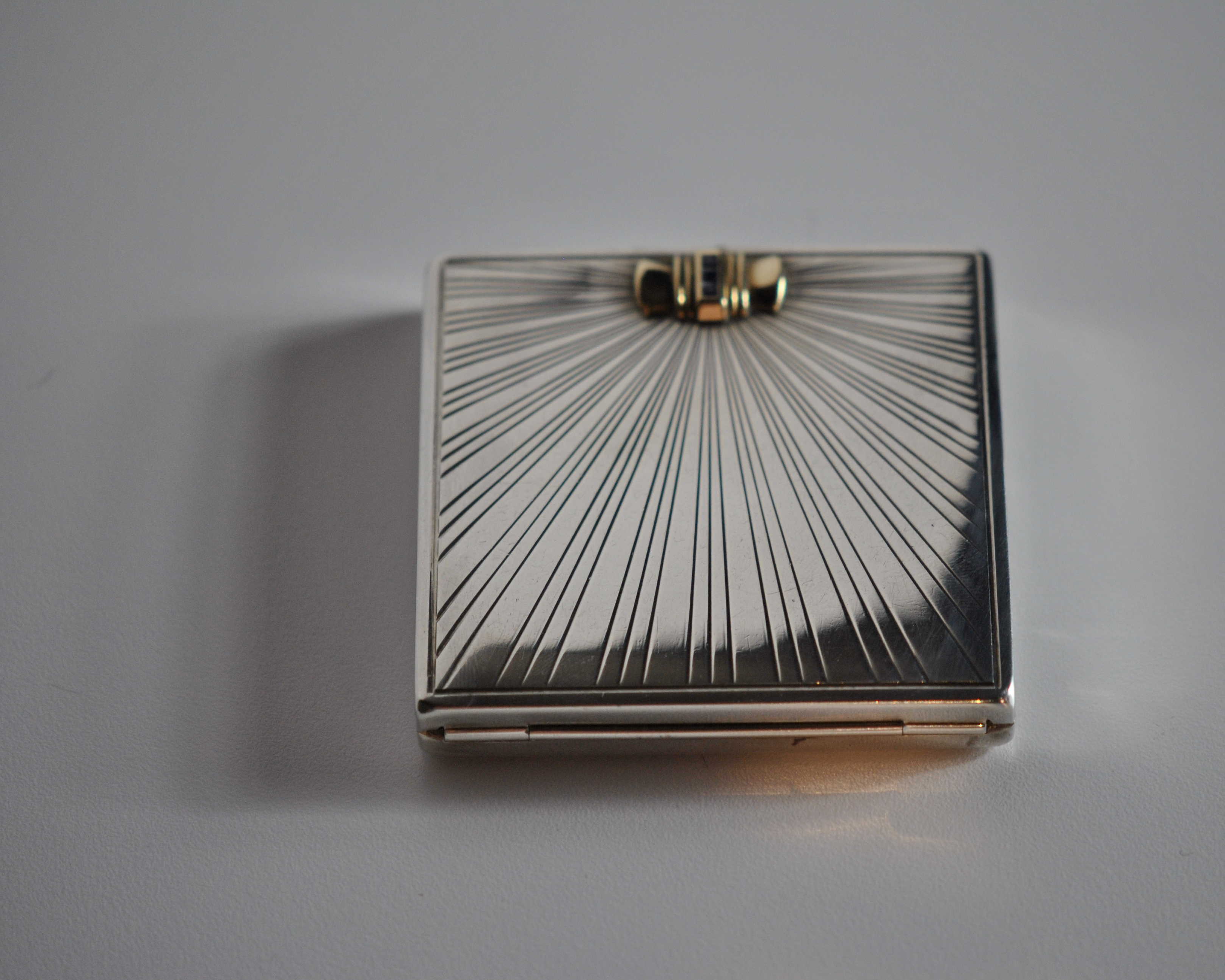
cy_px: 491
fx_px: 5205
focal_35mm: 144
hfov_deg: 13.4
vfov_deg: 10.8
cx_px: 697
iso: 400
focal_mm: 85
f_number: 3.8
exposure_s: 1/125
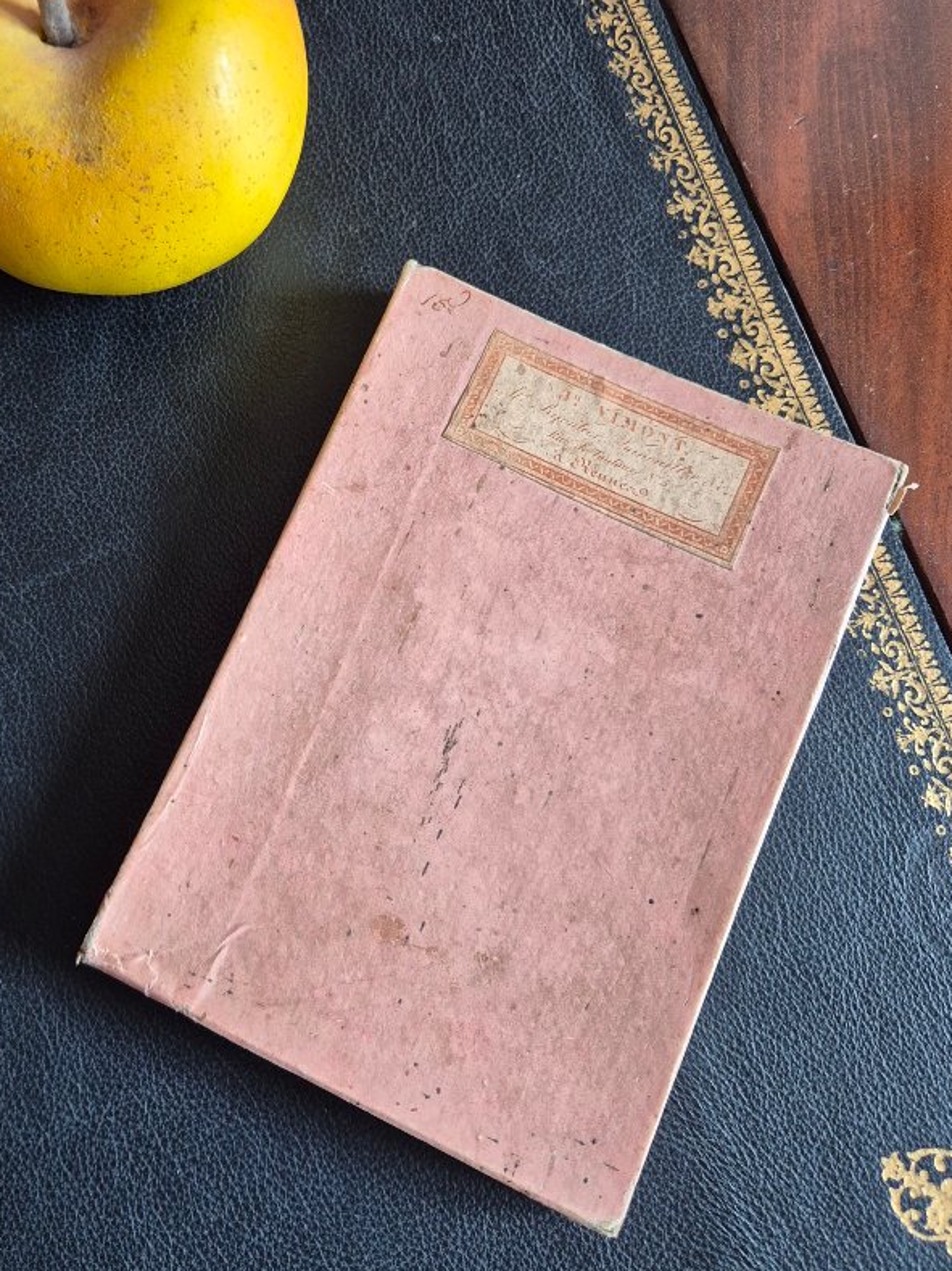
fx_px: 1284
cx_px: 246
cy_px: 496
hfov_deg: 39.6
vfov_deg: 52.2
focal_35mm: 35
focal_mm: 5.4
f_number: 1.8
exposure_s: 1/100
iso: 320
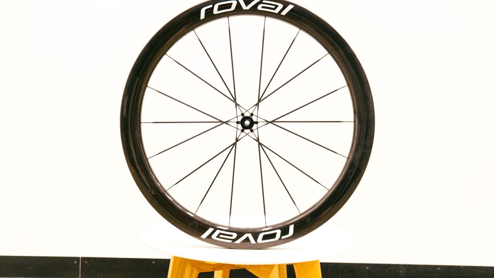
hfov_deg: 48.4
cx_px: 247
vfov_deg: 28.3
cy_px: 121
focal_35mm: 42
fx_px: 550
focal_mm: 40
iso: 1250
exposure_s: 1/125
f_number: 7.1
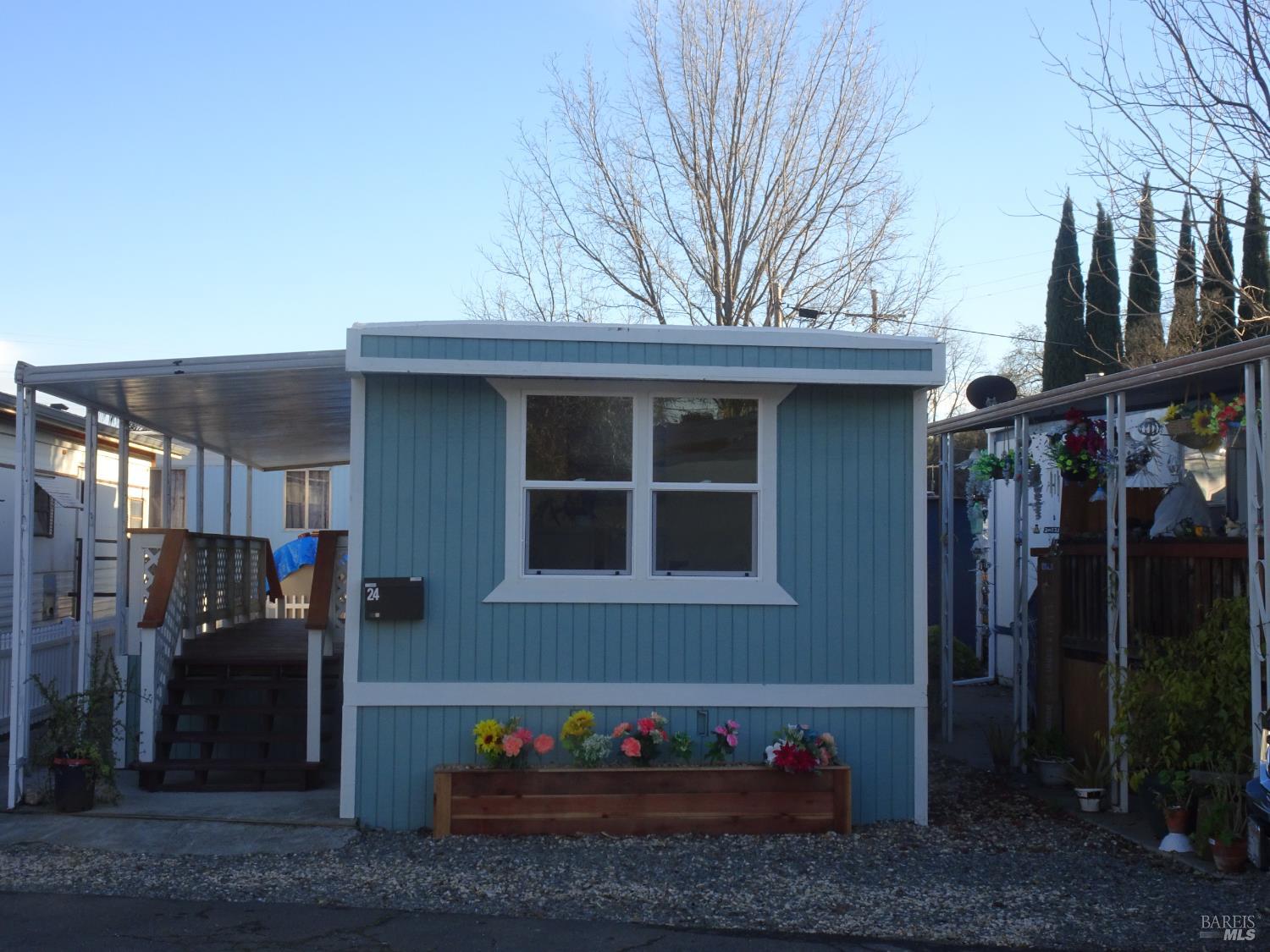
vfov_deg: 31.5
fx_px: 1688
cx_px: 635
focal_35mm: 46
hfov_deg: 41.2
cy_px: 476
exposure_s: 1/100
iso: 80
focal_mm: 7.87
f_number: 4.5
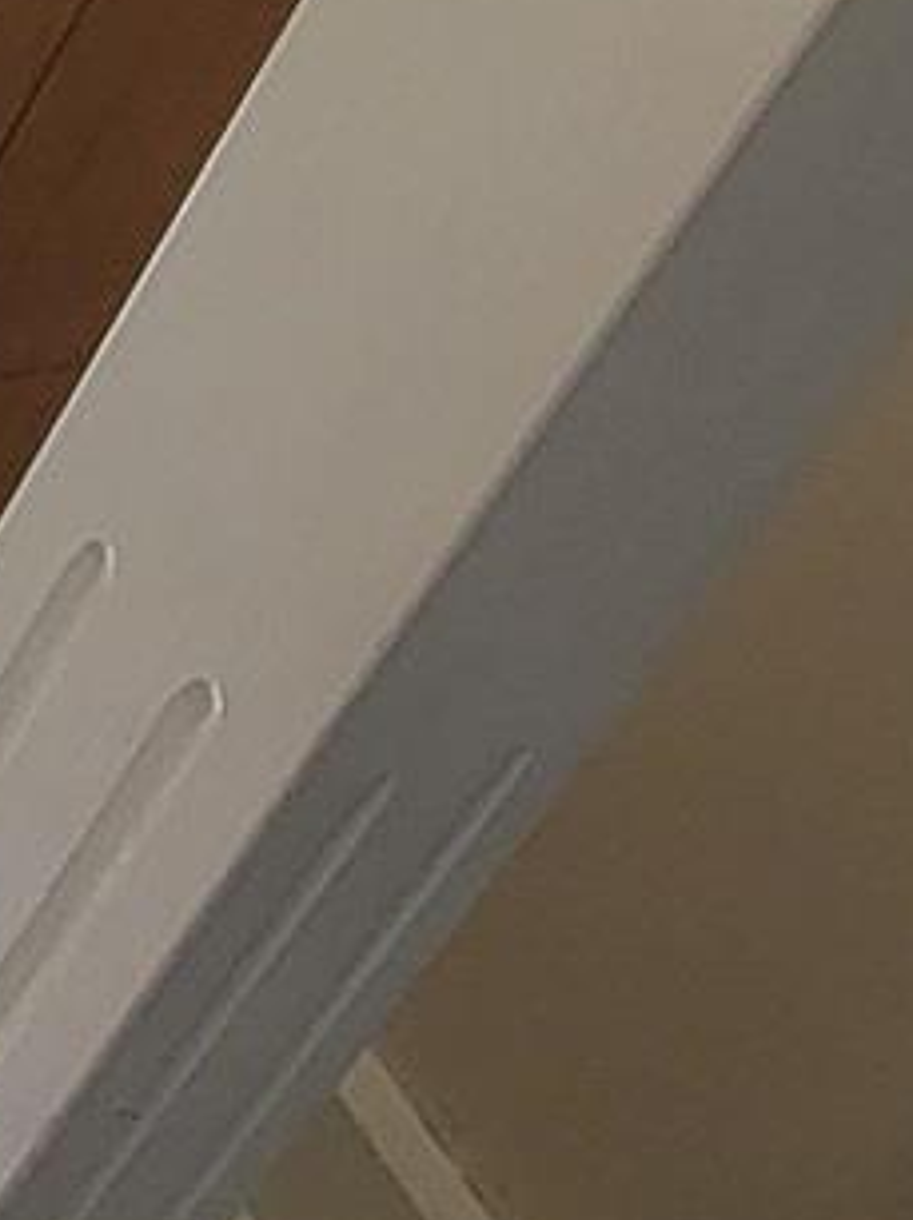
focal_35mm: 98
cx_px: -1910
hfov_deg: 10.3
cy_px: -953
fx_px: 3451
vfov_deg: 16.8
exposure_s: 1/60
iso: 64
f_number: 2.2
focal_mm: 2.2
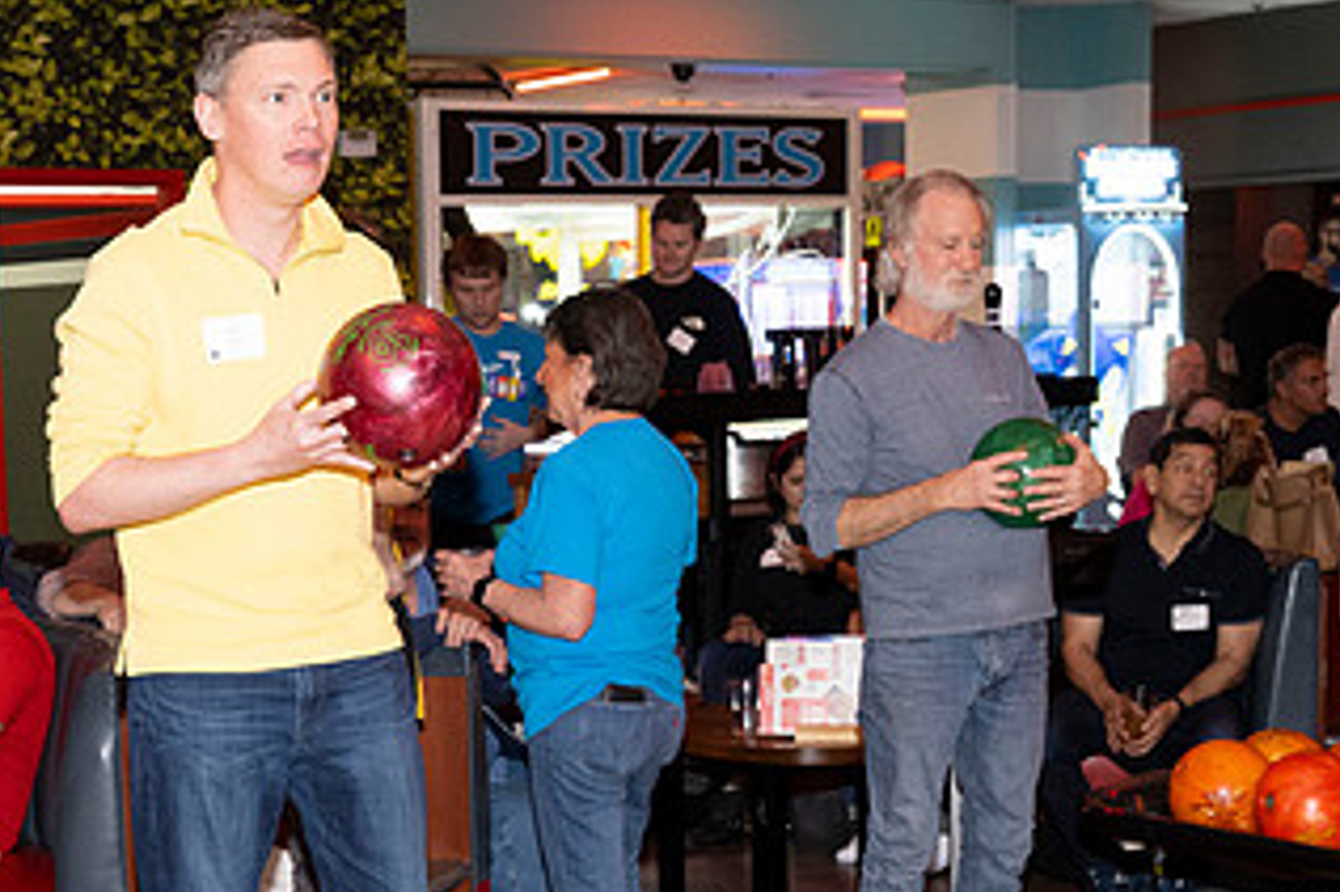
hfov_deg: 27.4
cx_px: 362
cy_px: 729
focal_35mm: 73
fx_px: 2716
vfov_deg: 18.5
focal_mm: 35
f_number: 5.6
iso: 2000
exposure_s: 1/100
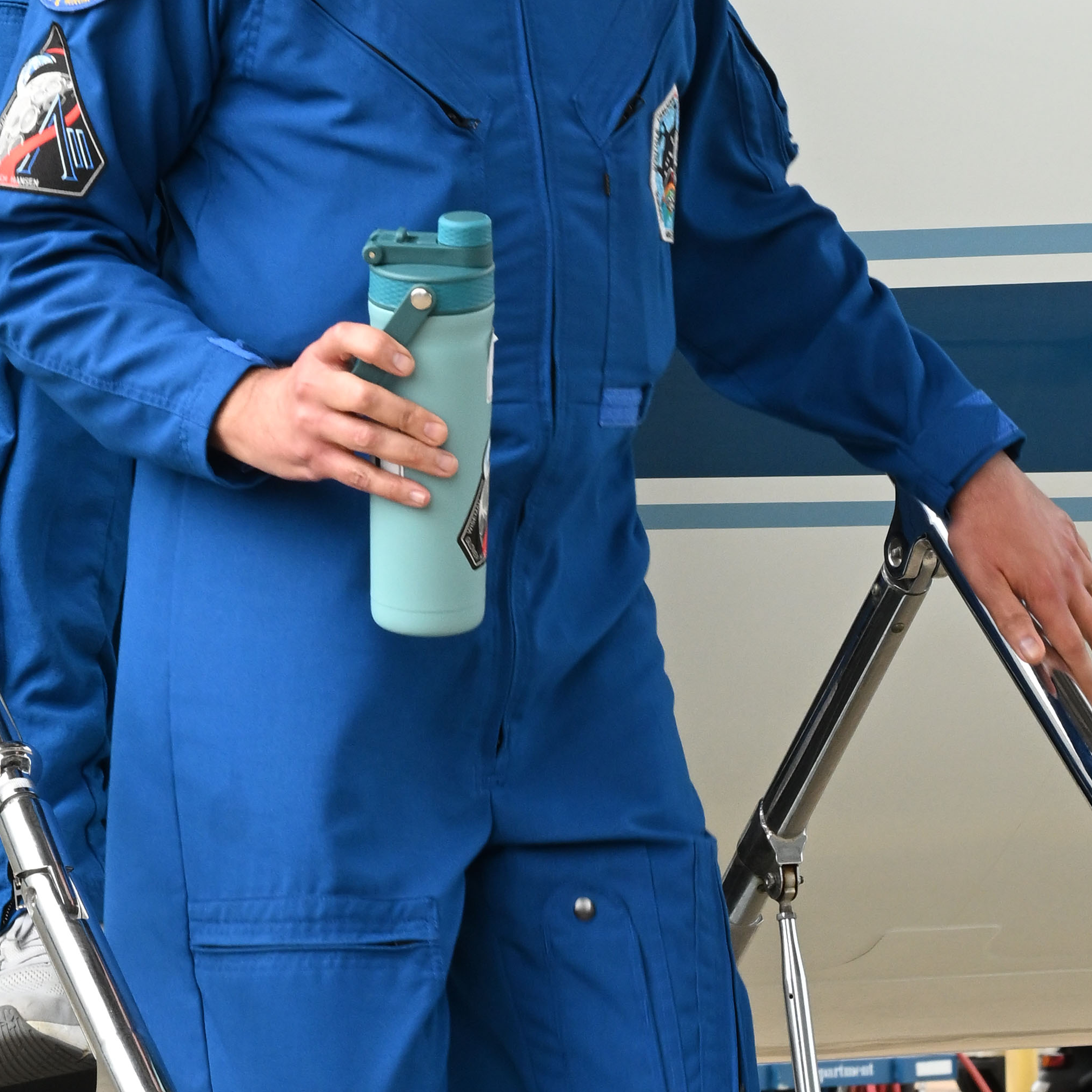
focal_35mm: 198
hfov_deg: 8.8
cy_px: 76
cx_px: 197
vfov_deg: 8.8
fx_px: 7067
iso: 800
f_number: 13
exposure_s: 1/200
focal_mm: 57
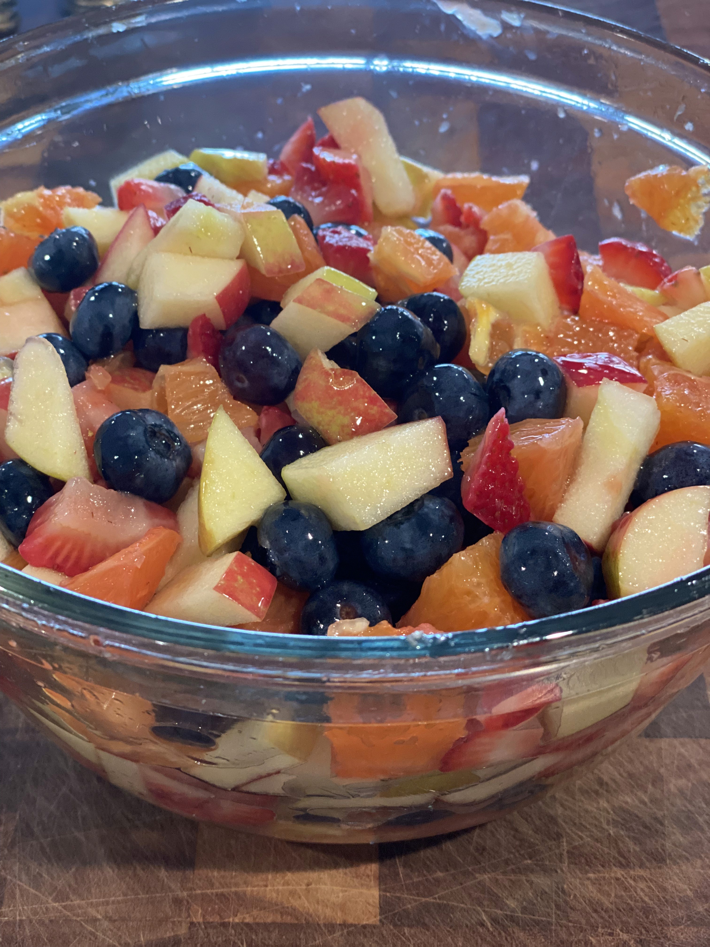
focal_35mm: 52
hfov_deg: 28.0
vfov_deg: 36.8
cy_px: 474
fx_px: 1422
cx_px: 355
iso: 320
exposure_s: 1/40
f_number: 2
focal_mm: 6
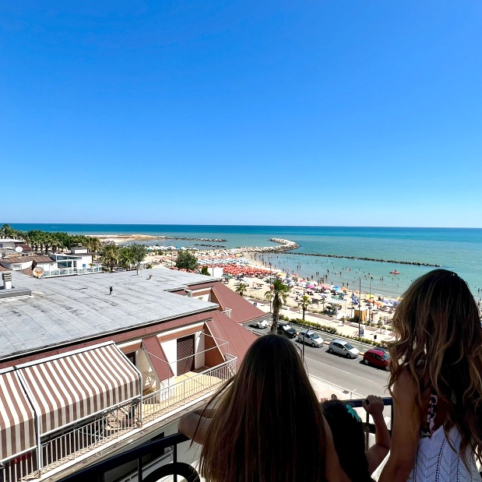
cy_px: 245
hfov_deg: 76.6
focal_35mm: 19
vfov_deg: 77.7
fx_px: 299
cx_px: 294
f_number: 1.8
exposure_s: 1/2320
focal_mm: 1.57
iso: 32
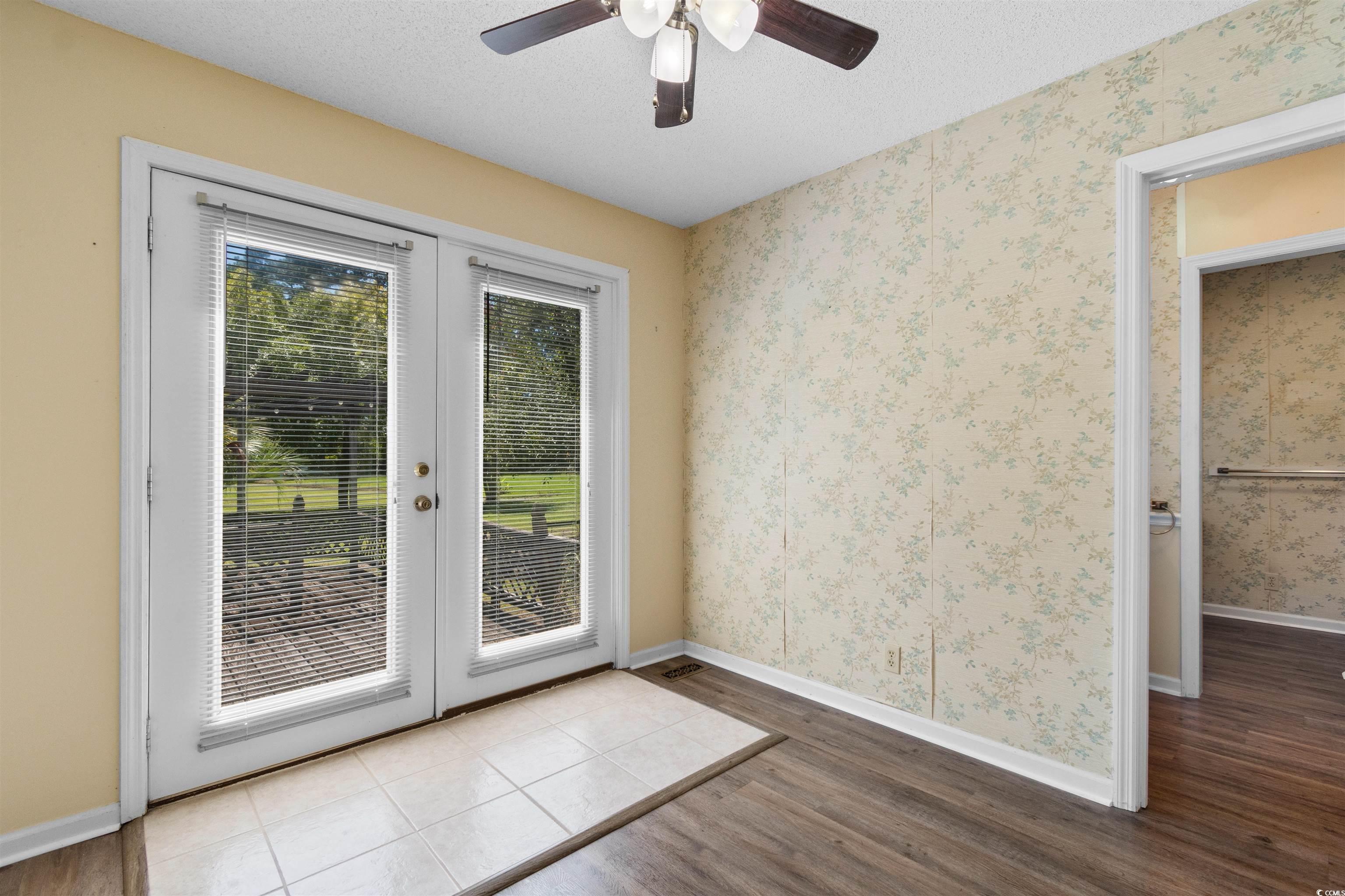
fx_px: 560
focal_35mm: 15
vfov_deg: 77.3
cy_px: 448
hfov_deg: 100.4
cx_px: 672
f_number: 4.5
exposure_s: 1/30
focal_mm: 10
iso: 100
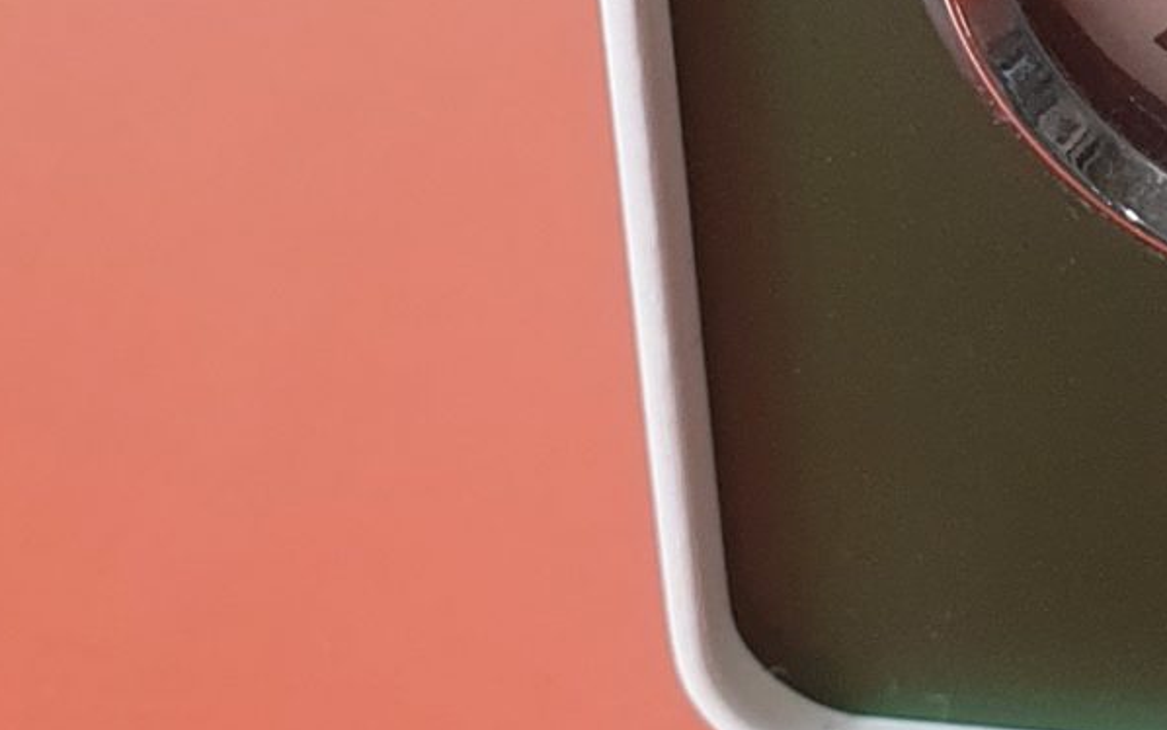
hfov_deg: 16.4
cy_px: -545
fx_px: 3754
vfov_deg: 10.5
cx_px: 1643
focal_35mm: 118
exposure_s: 1/50
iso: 160
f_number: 2.4
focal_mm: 4.3
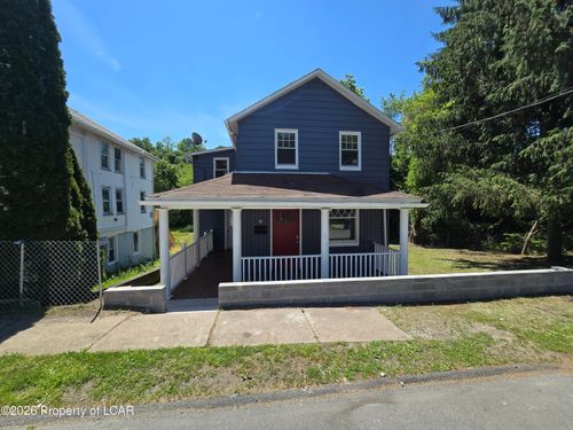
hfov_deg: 106.2
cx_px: 286
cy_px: 215
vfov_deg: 89.9
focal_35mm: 13
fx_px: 215
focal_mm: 2.2
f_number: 2.2
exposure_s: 1/2000
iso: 64
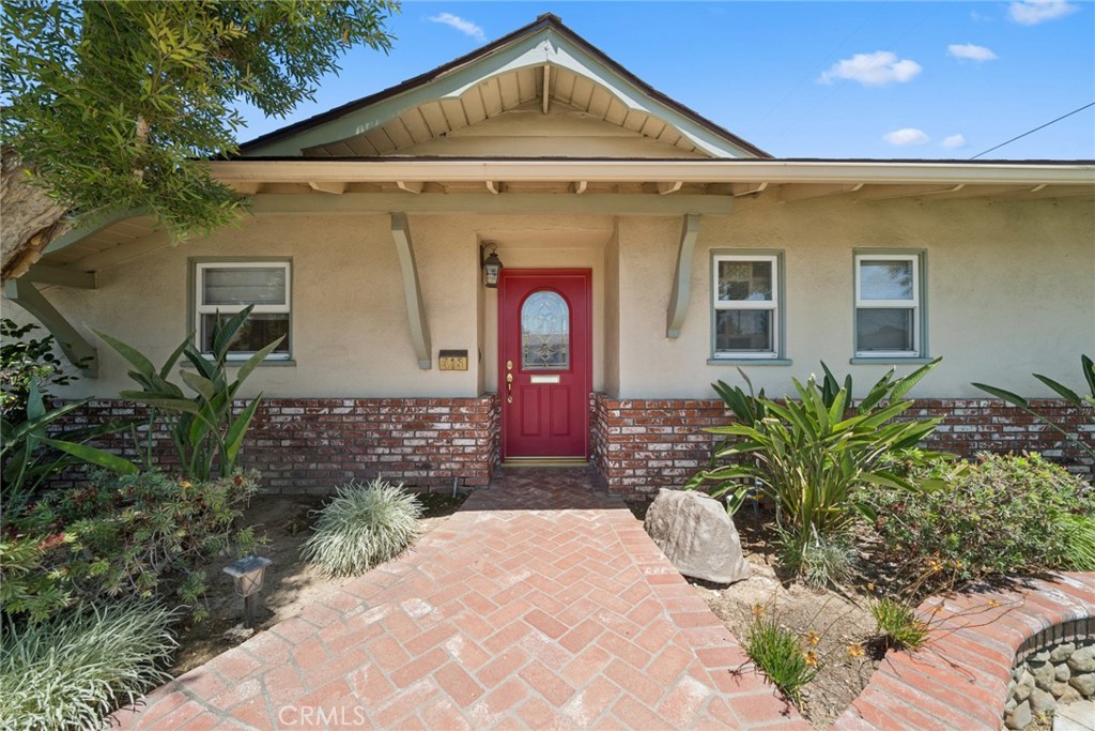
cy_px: 366
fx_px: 365
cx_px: 548
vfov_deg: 90.0
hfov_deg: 112.6
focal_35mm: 12
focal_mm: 12
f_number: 8
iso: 100
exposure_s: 1/125
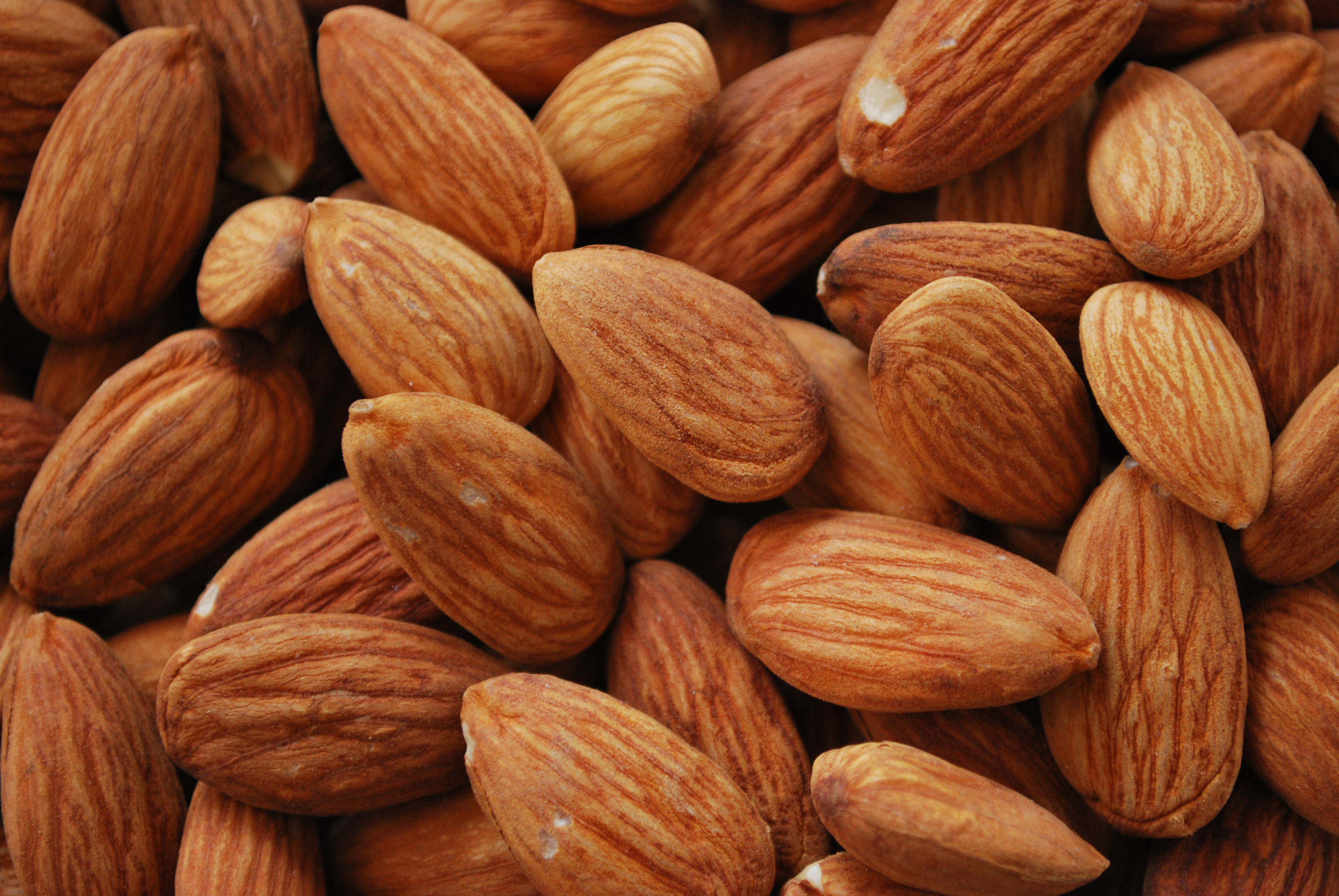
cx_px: 670
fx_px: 2905
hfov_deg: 26.0
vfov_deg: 17.5
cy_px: 448
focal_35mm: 78
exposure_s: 1/100
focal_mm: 52
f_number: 5.6
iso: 400
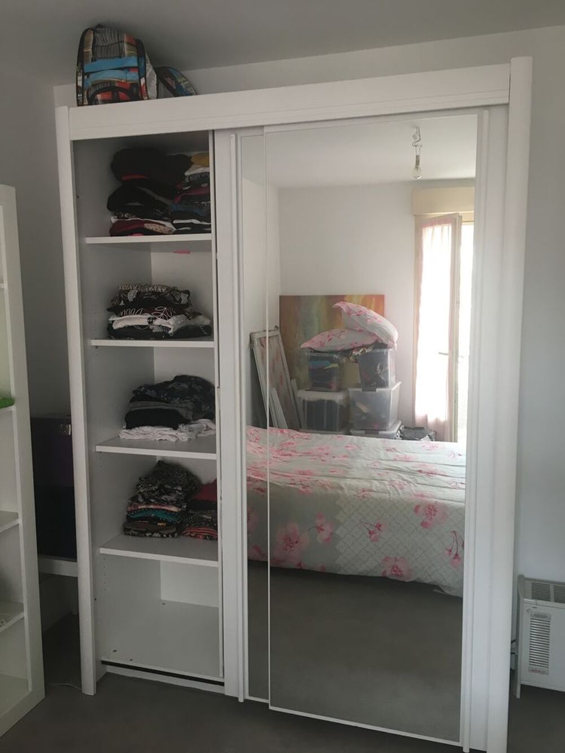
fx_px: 631
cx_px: 282
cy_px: 376
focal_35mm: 29
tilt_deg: -6.4
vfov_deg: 61.7
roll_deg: +0.2
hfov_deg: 48.2
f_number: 2.2
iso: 80
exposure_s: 1/33
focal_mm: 4.15
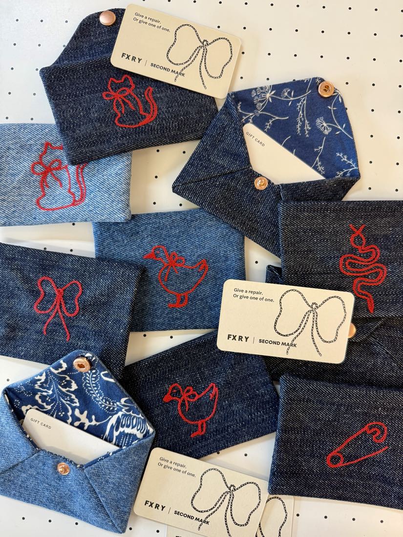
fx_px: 373
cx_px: 202
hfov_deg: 56.8
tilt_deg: -86.2
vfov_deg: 71.6
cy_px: 268
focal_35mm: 24
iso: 100
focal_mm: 6.76
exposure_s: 1/60
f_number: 1.78
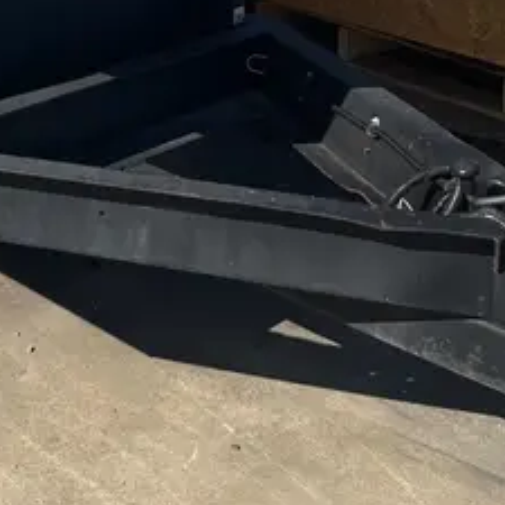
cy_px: -268
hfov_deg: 21.4
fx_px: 1238
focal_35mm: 75
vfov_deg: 19.8
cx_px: -108
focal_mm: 5.1
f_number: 1.6
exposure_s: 1/9901
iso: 50
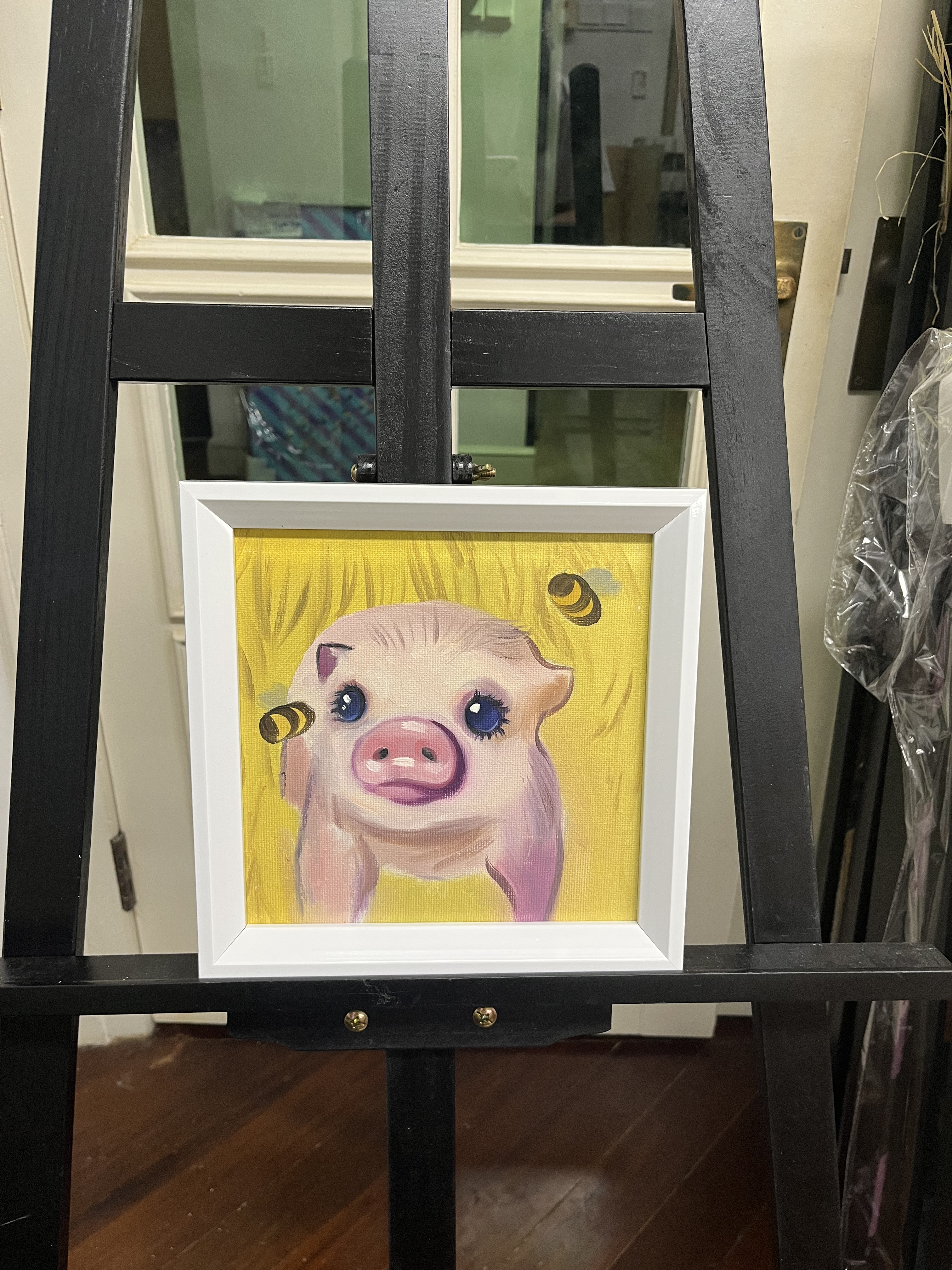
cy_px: 635
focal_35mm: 26
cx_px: 476
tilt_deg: -26.1
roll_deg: -1.6
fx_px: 953
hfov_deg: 53.1
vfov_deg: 67.3
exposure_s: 1/50
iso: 100
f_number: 1.6
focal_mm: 5.1
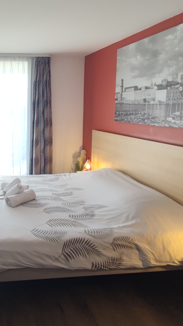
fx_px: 242
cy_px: 132
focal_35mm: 28
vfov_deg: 67.3
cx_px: 0
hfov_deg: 37.1
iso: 72
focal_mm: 1.65
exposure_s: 1/100
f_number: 2.2
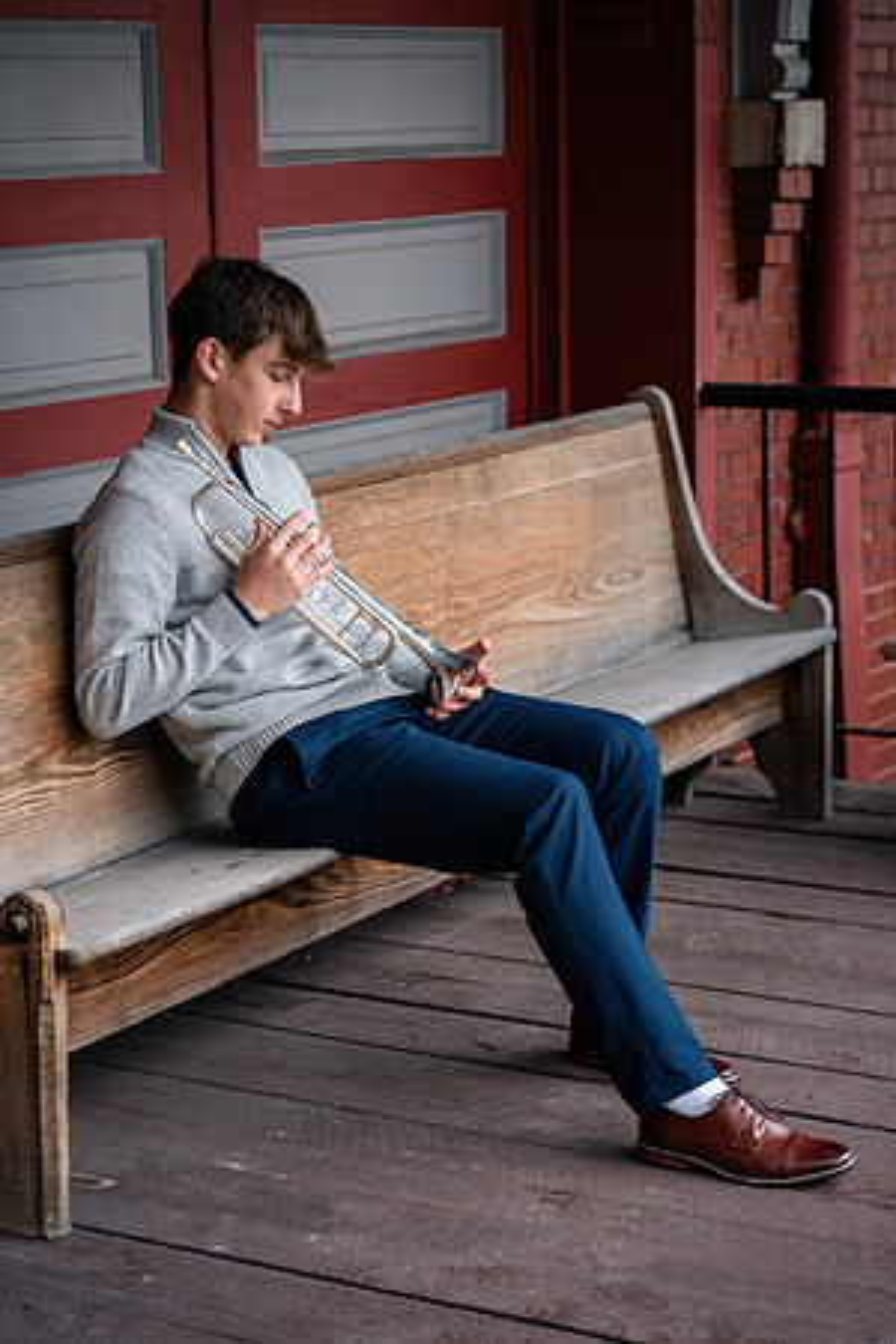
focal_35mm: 85
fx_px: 3173
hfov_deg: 16.1
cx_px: 448
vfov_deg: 23.9
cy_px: 672
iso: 640
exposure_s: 1/160
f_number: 3.5
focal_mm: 85
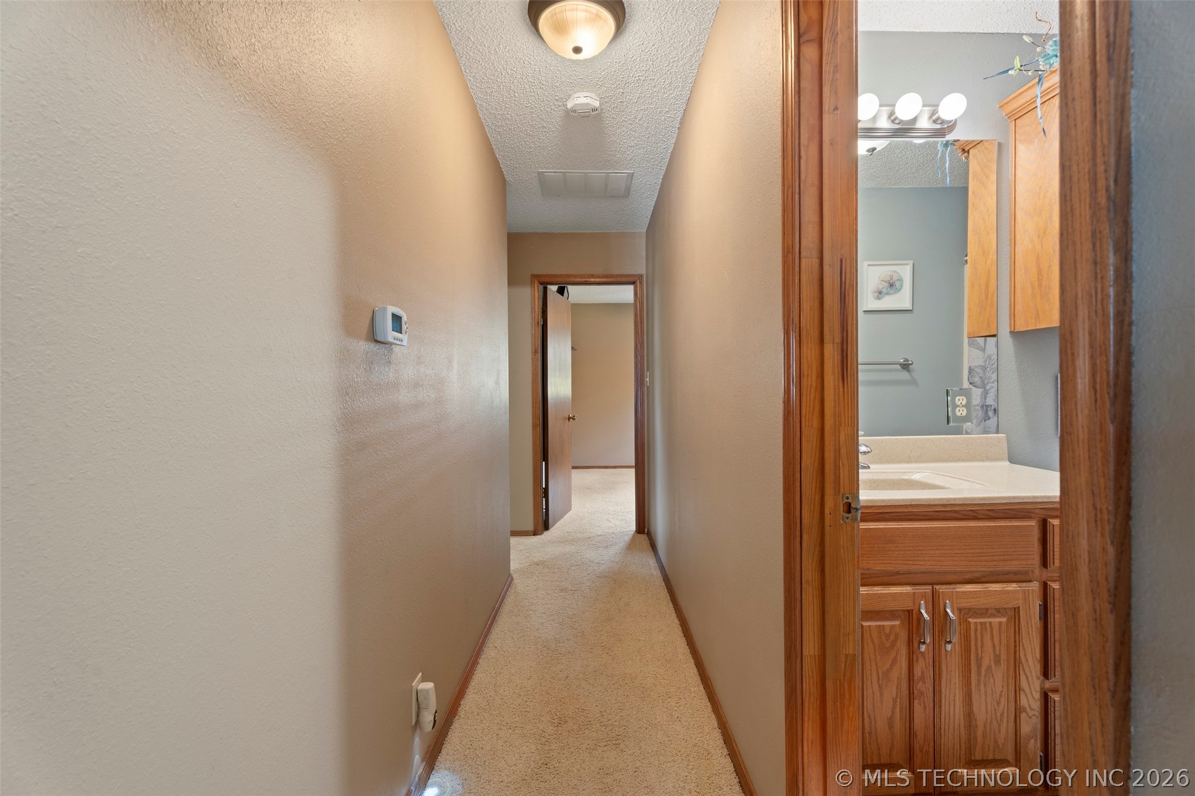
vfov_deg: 73.7
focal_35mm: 16
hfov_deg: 96.7
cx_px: 598
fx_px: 531
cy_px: 398
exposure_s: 2
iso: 200
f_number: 9
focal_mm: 16
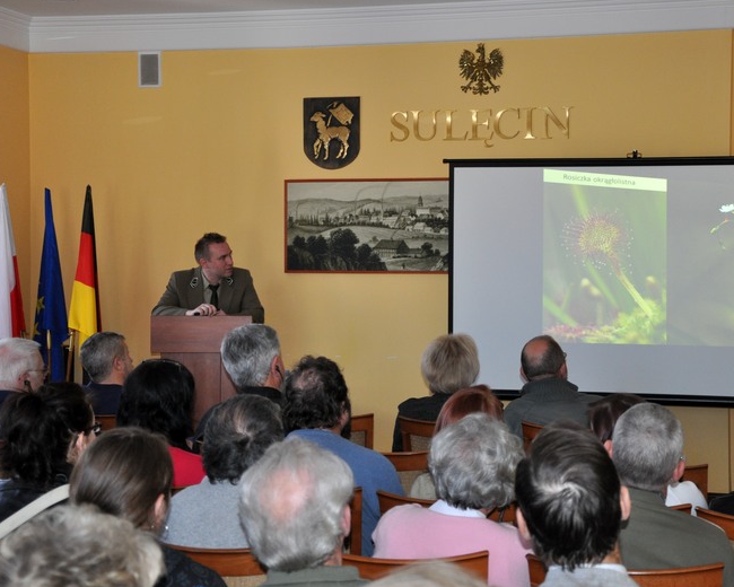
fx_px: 1316
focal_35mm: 61
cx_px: 418
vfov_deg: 25.2
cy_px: 294
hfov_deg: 31.1
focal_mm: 35
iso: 800
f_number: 4.5
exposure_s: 1/60
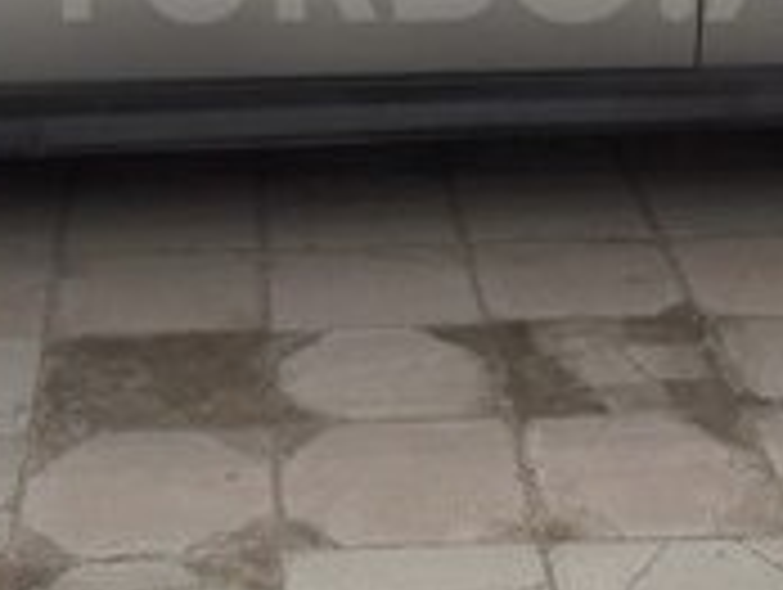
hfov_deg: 18.5
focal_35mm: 106
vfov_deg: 13.7
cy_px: -47
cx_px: 486
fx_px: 2401
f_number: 1.9
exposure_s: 1/1188
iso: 40
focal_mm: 3.7
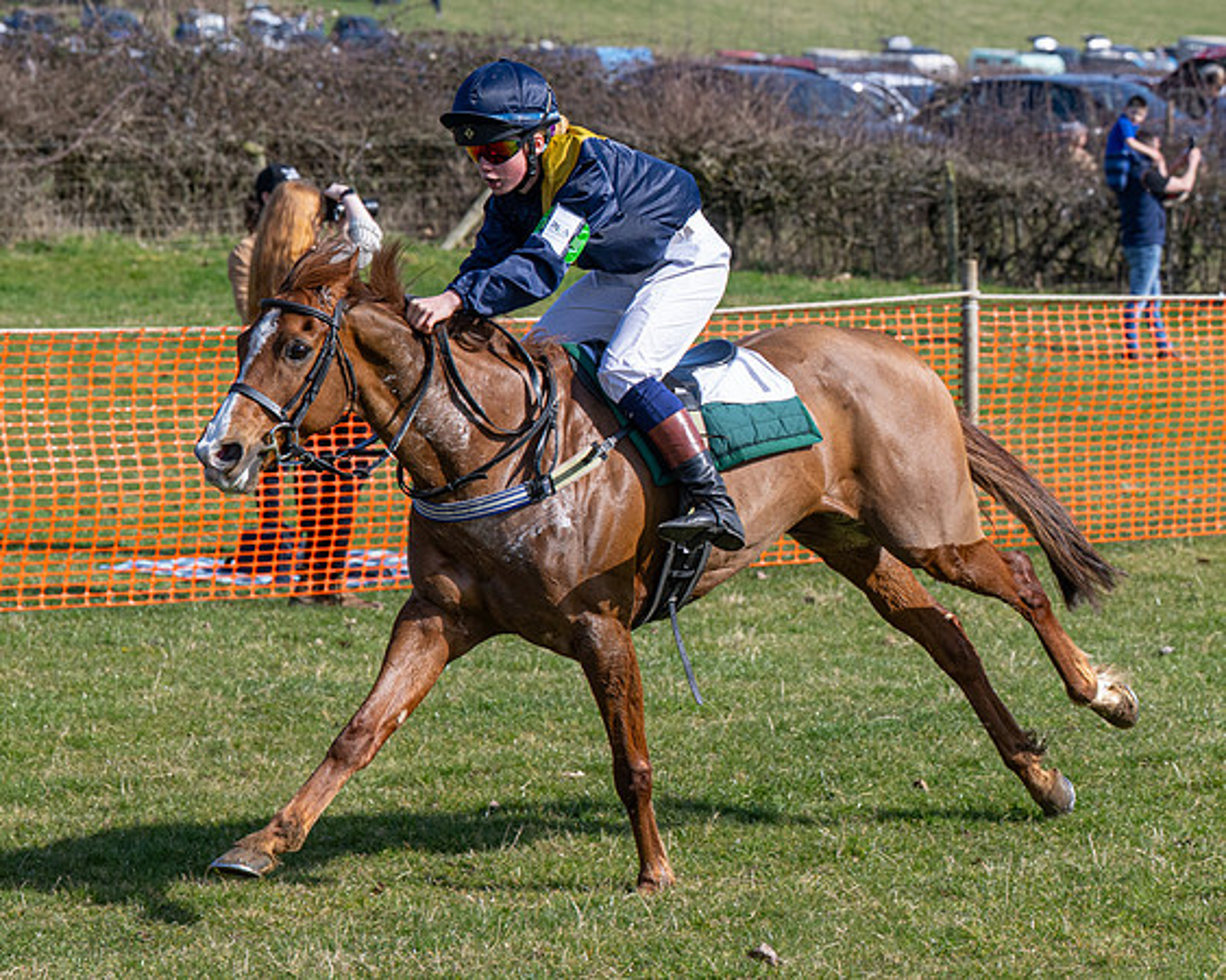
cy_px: 438
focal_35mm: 155
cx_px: 657
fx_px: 5611
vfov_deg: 10.0
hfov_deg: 12.5
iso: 200
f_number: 5
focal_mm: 80
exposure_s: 1/1250
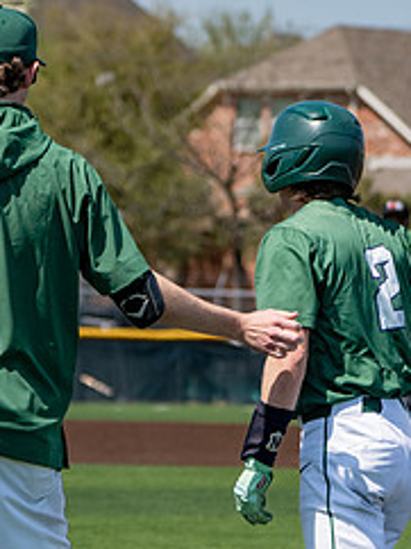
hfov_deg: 3.5
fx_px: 6740
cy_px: 407
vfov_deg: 4.7
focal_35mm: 425
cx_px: 135
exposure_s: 1/2500
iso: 800
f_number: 6.3
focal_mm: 162
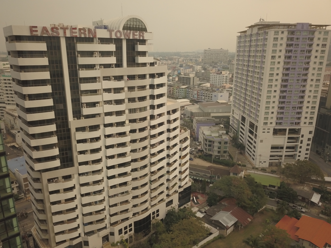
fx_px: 249
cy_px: 124
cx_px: 166
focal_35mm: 26
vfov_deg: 53.1
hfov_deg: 67.3
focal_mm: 4.7
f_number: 2.2
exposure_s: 1/100
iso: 198
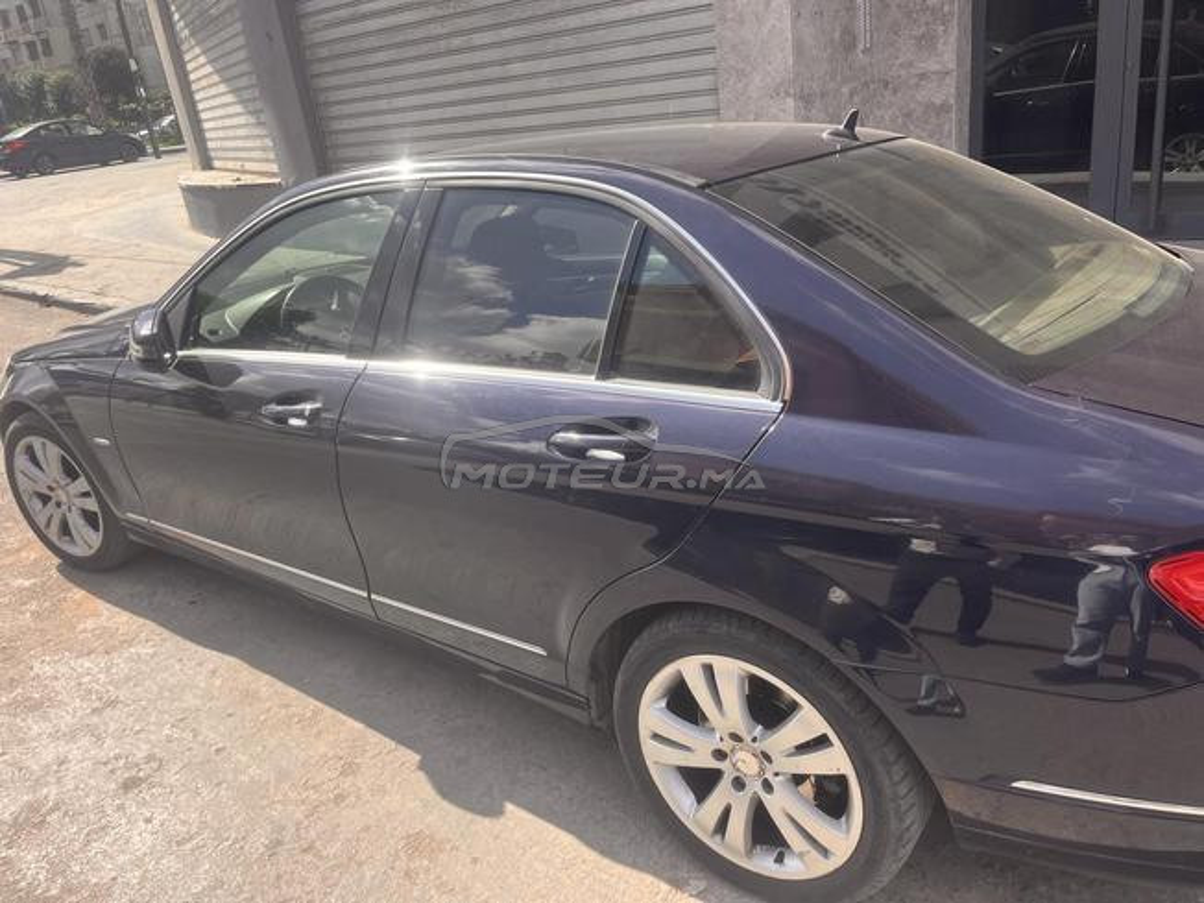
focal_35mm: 26
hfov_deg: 67.3
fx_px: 904
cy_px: 452
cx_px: 602
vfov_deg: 53.1
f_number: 1.6
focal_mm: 5.1
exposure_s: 1/1497
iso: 50
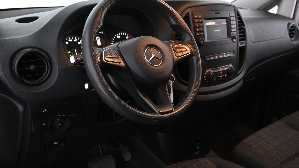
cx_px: 150
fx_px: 284
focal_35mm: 36
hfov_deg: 55.6
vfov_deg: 33.0
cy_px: 88
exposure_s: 1/40
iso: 2800
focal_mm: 22.5
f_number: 4
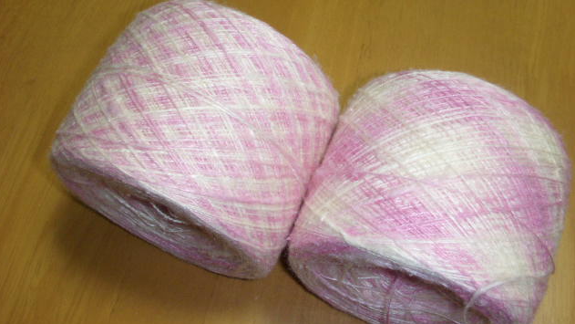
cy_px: 161
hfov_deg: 48.4
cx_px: 285
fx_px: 640
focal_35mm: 42
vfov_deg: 28.4
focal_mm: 6.3
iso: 200
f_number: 6.6
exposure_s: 1/10
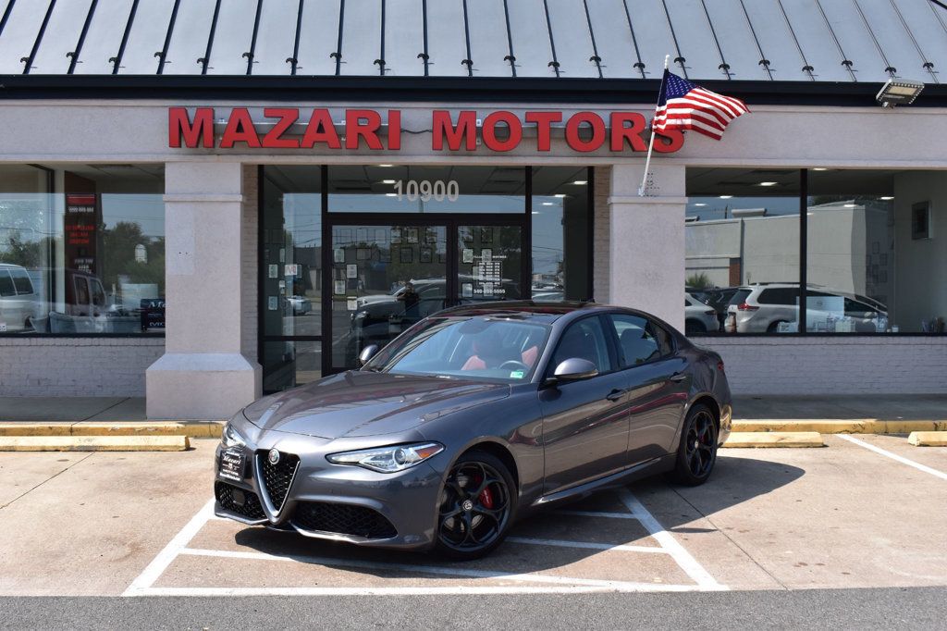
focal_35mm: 44
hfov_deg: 45.0
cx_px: 474
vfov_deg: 30.8
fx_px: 1144
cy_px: 316
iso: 400
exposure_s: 1/400
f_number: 11
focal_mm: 29
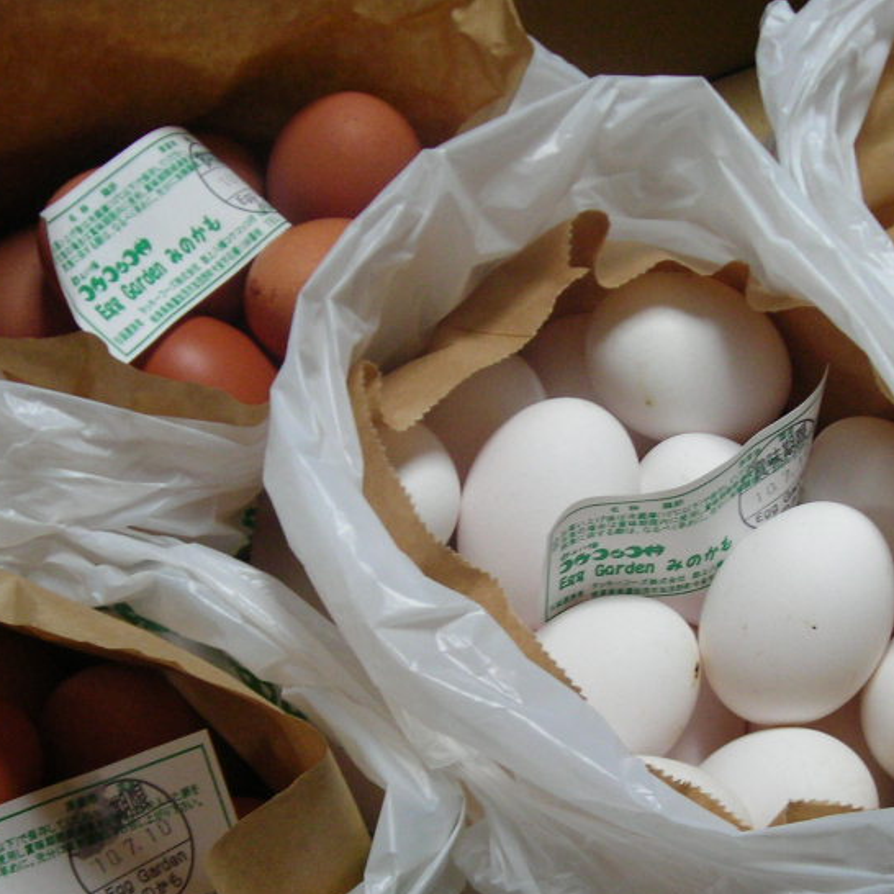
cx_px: 501
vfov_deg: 27.2
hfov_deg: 27.3
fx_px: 1841
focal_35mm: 63
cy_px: 588
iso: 161
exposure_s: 1/30
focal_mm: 6.3
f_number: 3.2
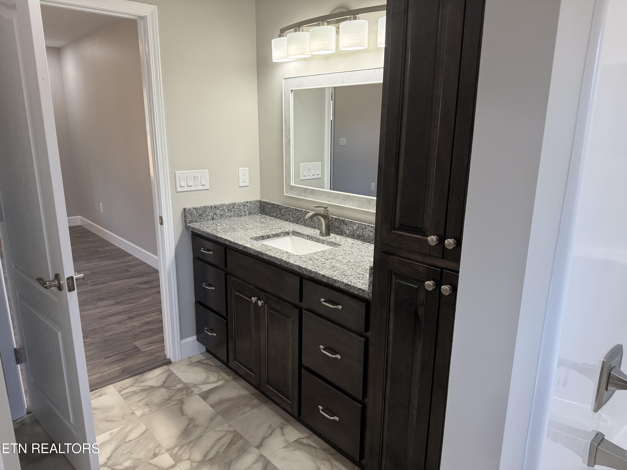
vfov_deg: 56.8
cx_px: 314
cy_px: 235
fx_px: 435
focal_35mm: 24
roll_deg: -1.0
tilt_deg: -13.1
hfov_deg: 71.6
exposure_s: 1/208
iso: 200
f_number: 1.78
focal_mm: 6.76
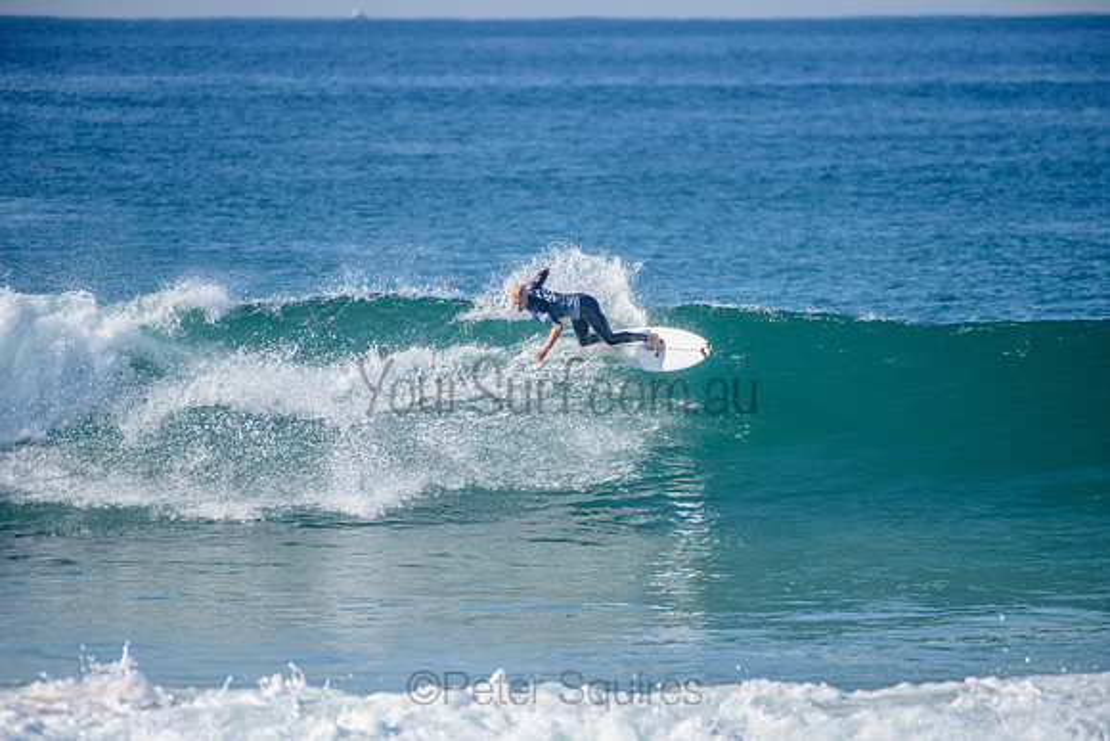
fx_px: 15420
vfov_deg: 2.8
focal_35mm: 500
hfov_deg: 4.1
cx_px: 555
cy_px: 370
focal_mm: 500
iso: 280
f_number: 5.6
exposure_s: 1/2500
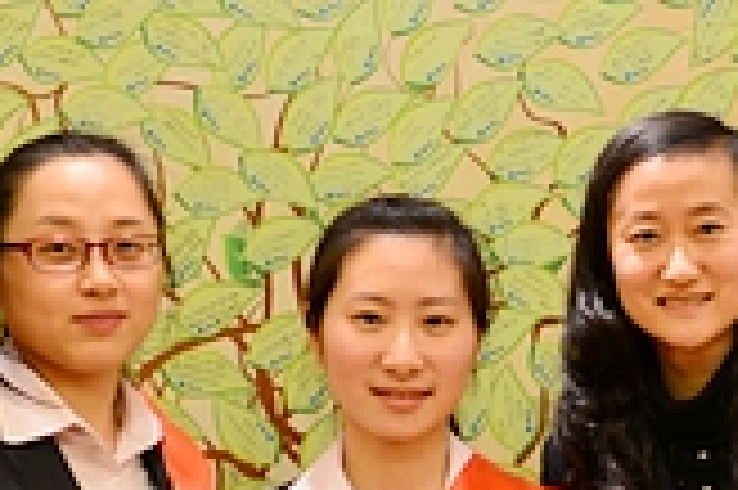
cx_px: 760
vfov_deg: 10.6
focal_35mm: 128
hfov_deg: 15.7
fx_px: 2621
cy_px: 450
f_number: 2.2
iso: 450
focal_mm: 35
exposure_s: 1/50
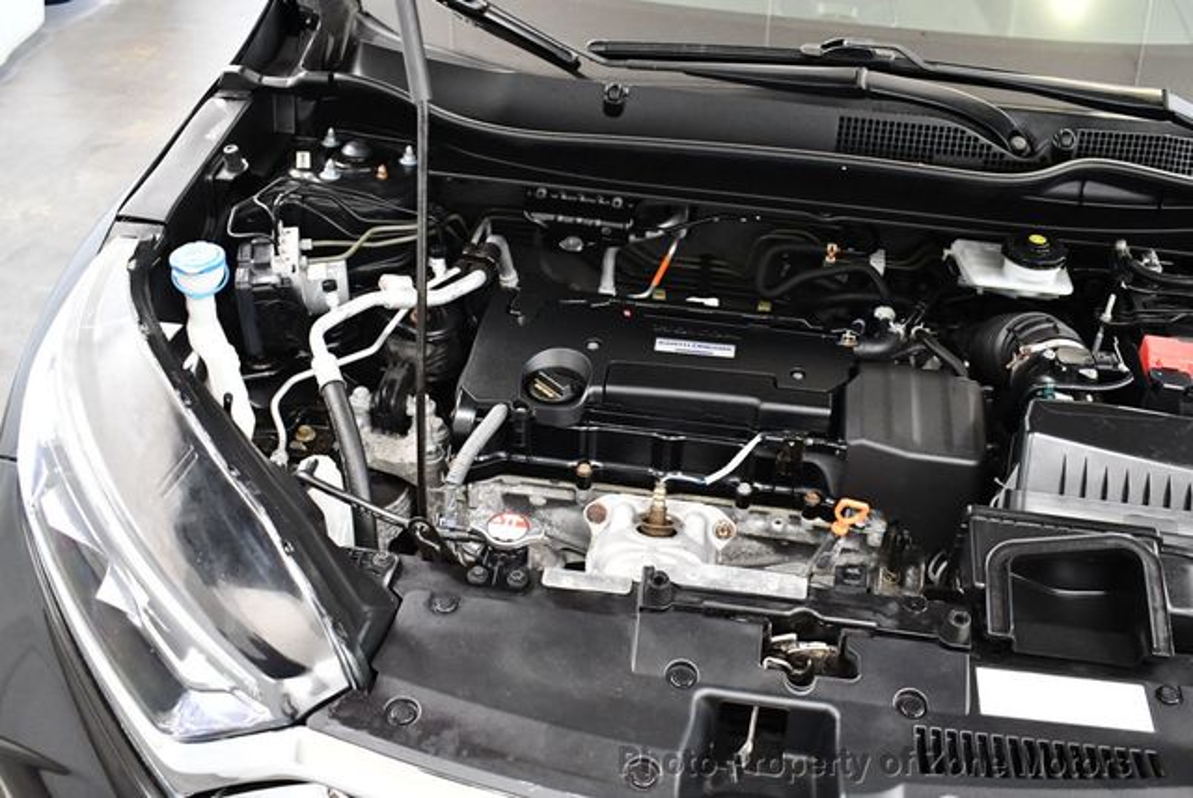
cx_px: 596
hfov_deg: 53.1
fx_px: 1194
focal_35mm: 36
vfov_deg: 36.9
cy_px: 399
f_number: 3.5
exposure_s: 1/100
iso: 3200
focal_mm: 18
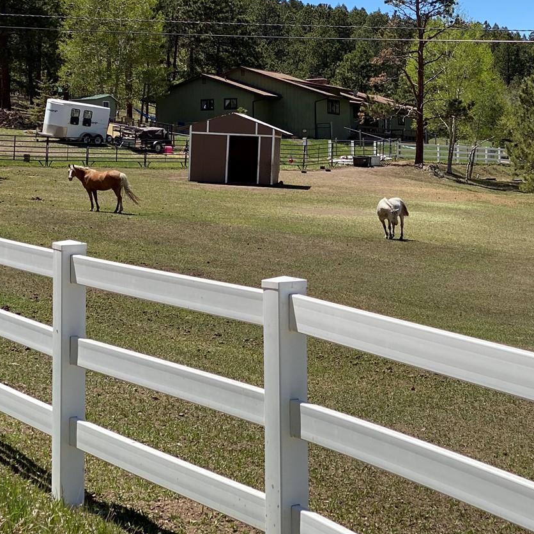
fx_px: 1536
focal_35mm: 88
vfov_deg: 19.7
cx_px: 435
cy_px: 217
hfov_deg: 19.5
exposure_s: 1/1410
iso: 20
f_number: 2
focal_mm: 6
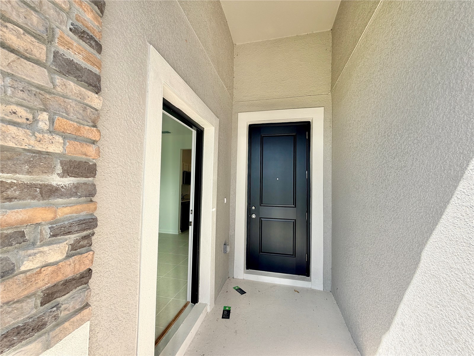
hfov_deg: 102.1
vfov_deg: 85.7
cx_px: 237
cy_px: 178
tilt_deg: +2.2
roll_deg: -1.4
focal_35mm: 14
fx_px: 192
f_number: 2.2
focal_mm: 2.22
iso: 40
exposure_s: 1/569
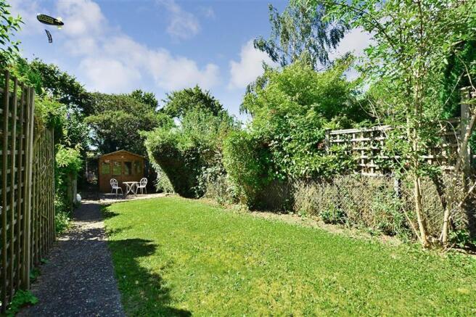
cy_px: 158
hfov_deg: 100.4
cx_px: 238
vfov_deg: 77.3
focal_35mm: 15
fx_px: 198
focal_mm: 10
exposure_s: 1/40
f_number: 13
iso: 125
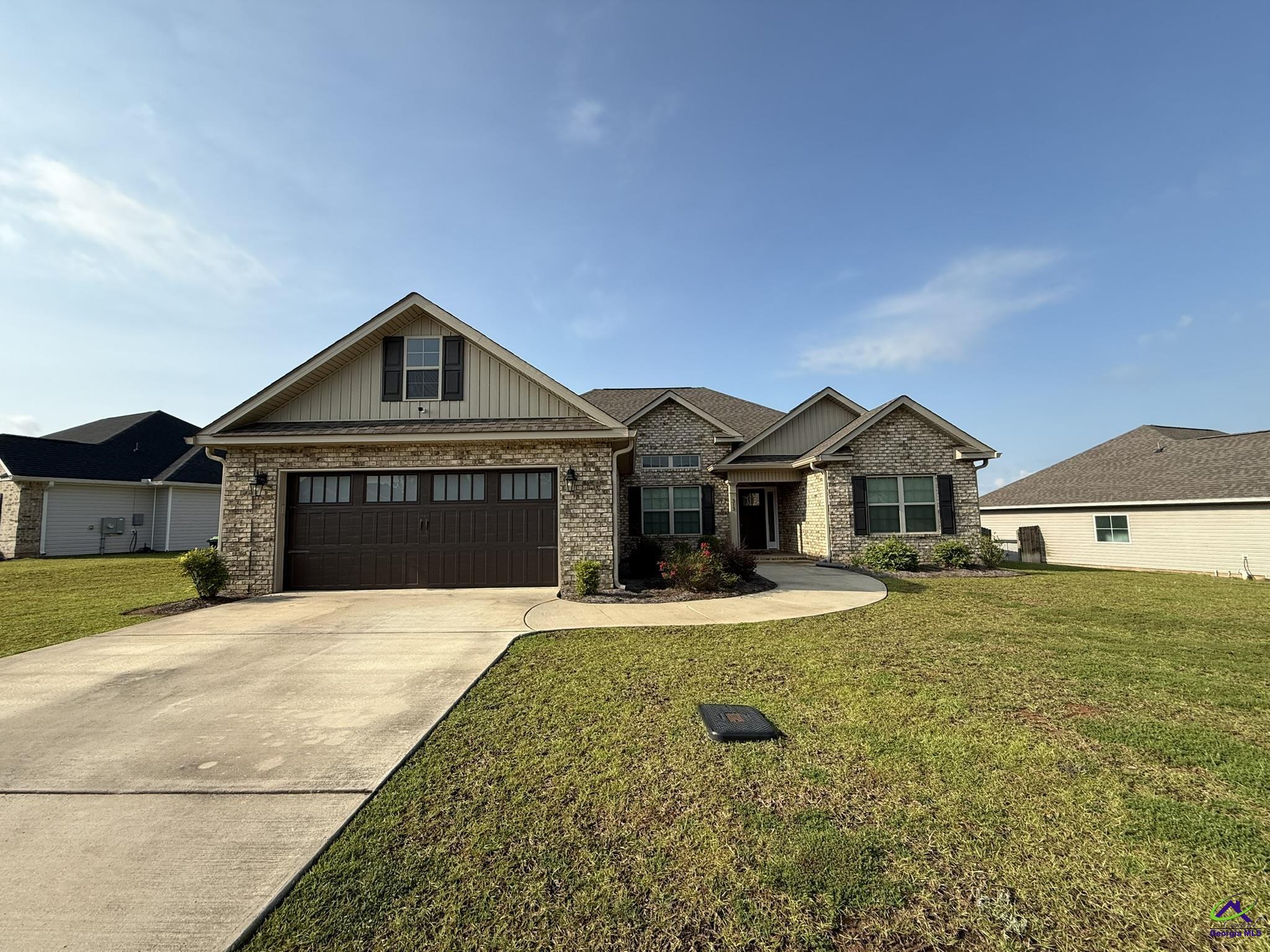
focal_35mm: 14
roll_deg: +0.7
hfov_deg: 102.1
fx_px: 514
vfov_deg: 85.7
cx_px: 635
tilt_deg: +5.3
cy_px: 476
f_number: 2.2
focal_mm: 2.22
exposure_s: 1/1431
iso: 50
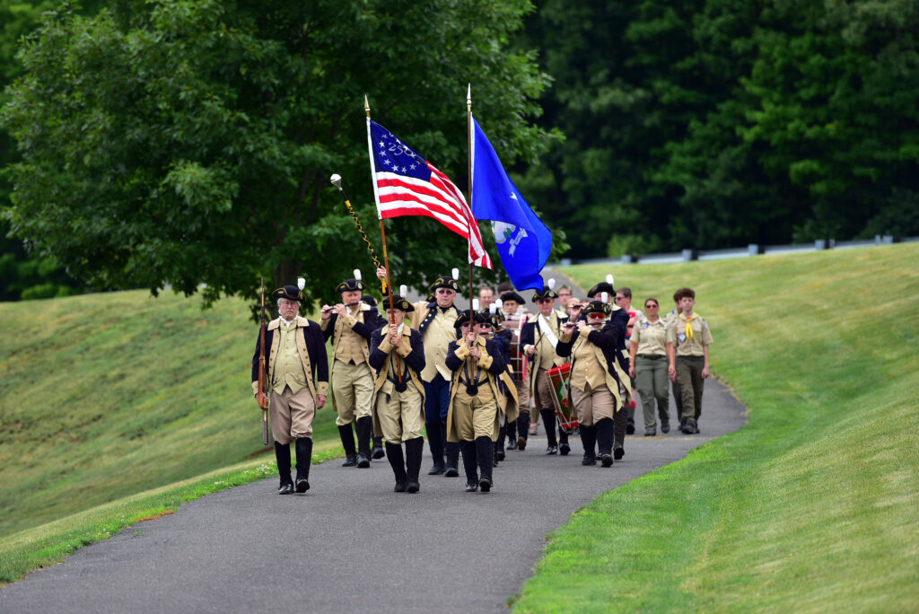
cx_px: 460
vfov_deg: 6.9
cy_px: 307
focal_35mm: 200
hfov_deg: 10.3
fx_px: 5108
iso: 100
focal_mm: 200
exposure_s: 1/640
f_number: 3.2
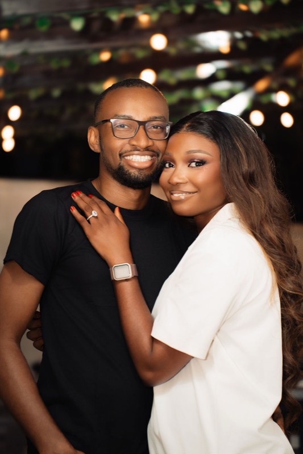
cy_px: 227
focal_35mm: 75
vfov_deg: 27.0
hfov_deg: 18.2
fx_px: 947
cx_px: 152
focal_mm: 75
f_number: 2.8
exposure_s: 1/250
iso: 640
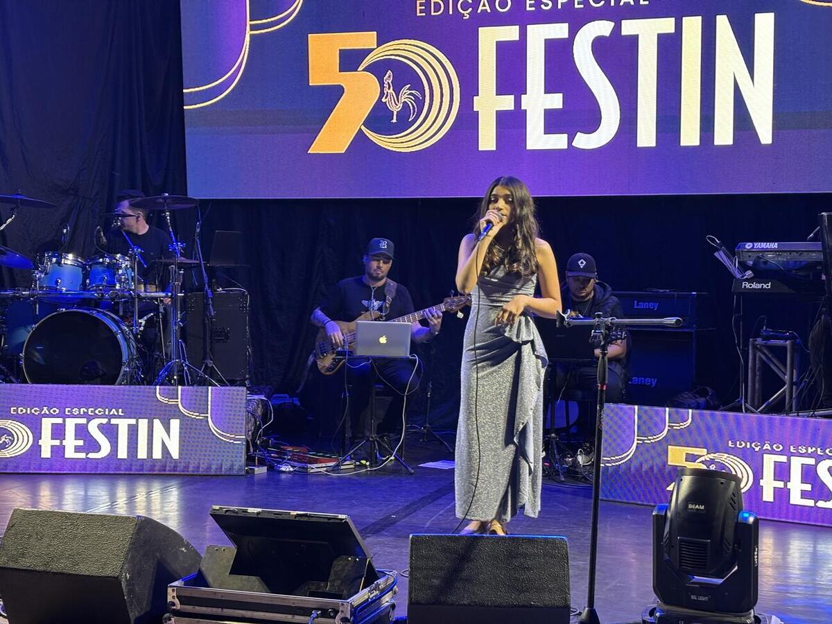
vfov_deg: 28.0
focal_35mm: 52
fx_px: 1250
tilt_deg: -1.6
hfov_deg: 36.8
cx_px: 416
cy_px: 312
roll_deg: -0.4
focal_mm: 5.96
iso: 160
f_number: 1.6
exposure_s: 1/35
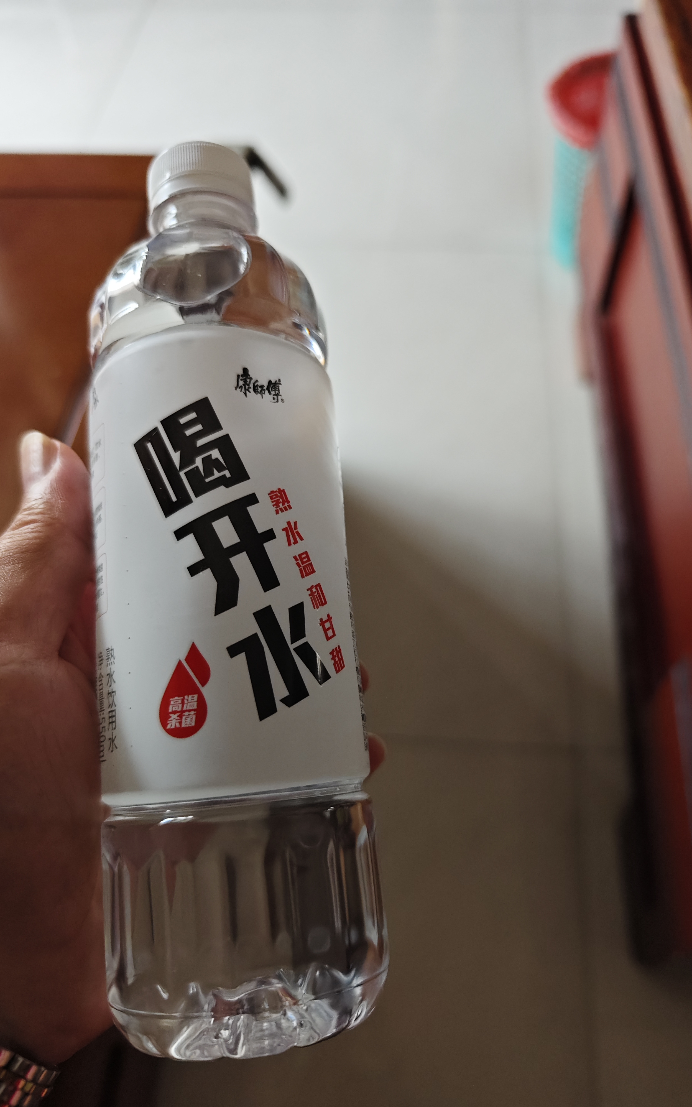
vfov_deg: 72.5
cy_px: 566
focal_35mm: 25
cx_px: 378
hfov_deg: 49.2
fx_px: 754
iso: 858
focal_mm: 8.67
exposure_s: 1/238
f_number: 1.75
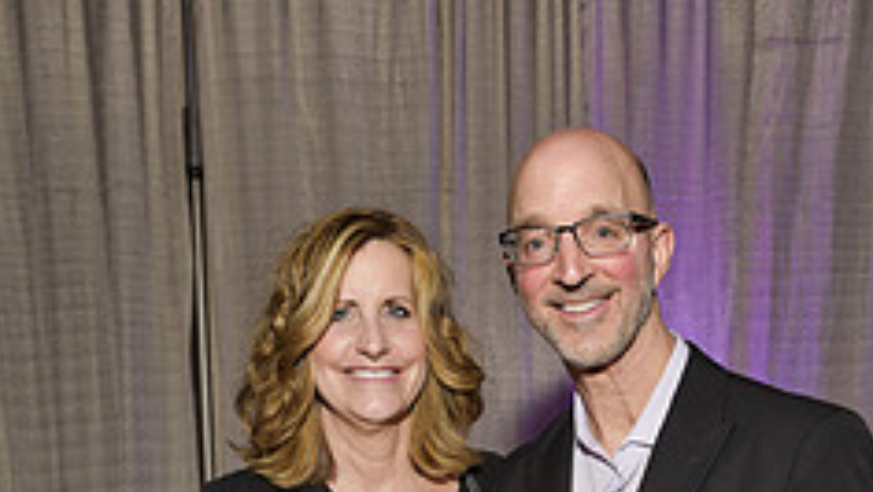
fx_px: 1436
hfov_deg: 33.8
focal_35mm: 62
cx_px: 496
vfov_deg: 17.5
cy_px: 732
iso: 200
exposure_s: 1/60
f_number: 5
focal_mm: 31
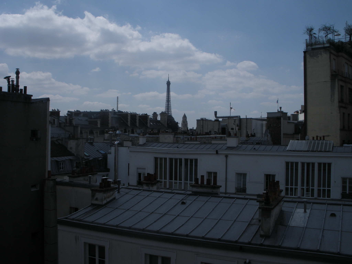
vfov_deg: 39.7
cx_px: 176
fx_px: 366
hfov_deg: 51.4
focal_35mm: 36
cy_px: 132
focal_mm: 6.3
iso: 64
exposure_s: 1/936
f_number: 5.6
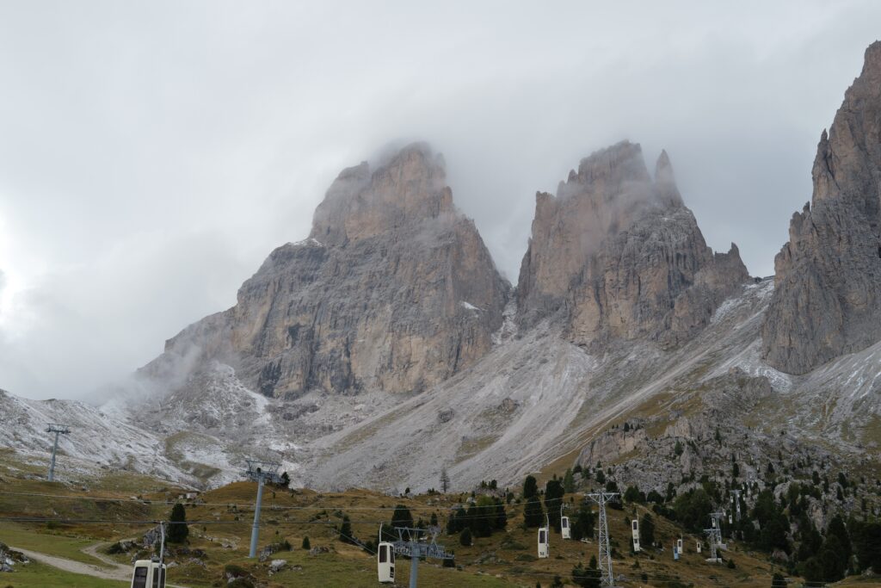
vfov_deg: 31.2
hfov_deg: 45.4
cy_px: 294
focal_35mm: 43
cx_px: 440
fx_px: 1052
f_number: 4.5
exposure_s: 1/200
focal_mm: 43
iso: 100
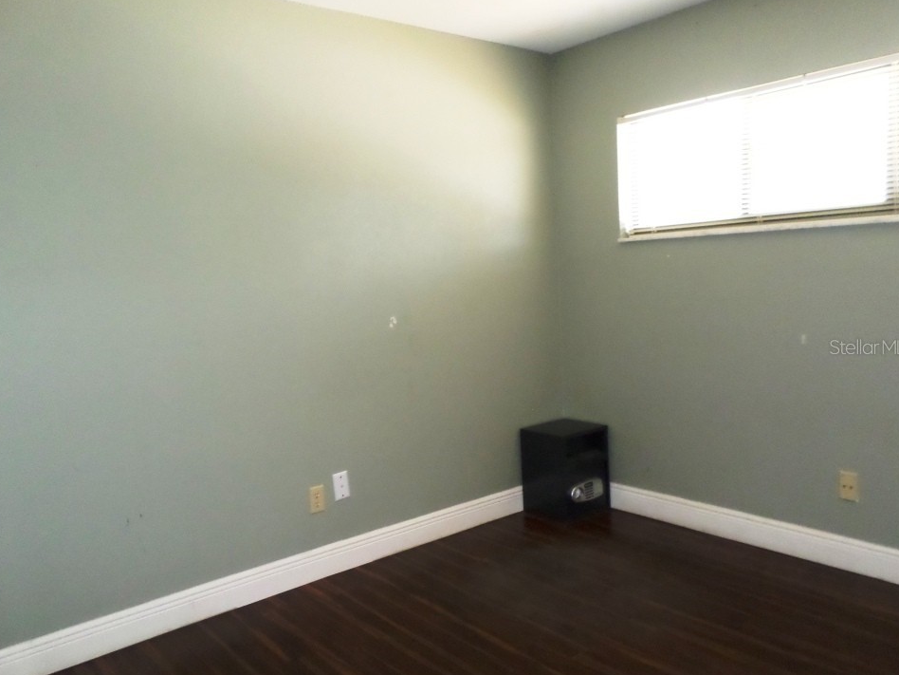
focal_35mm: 27
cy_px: 347
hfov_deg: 65.3
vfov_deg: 51.3
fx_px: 701
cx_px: 433
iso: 400
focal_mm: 4.5
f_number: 2.5
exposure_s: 1/30
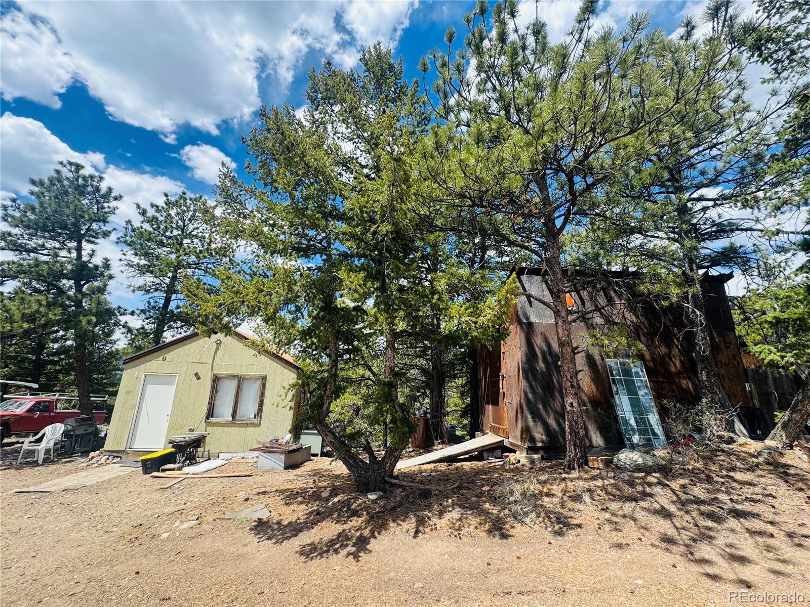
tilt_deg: +13.8
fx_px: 328
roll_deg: -1.7
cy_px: 304
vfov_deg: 85.7
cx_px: 405
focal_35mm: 14
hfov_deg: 102.1
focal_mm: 2.22
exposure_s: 1/482
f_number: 2.2
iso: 40
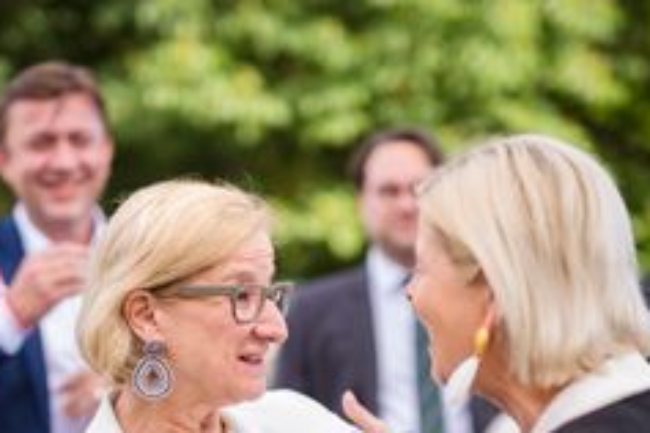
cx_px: 266
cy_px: 445
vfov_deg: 12.5
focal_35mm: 108
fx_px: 1950
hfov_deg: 18.9
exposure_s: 1/1250
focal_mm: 50
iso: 50
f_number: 1.4
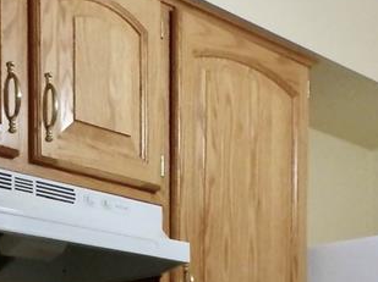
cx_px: 102
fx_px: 796
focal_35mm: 73
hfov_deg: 26.4
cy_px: 432
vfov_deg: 17.8
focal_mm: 4
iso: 320
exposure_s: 1/30
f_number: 3.4
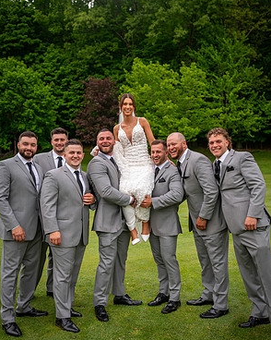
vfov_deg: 46.9
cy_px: 172
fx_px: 391
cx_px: 135
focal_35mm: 39
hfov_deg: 38.2
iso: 400
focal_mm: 34
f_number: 3.2
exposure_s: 1/2000
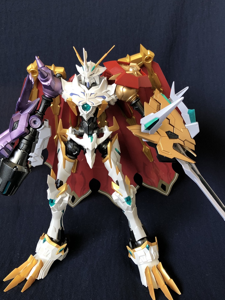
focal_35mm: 35
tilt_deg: -18.7
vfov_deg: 52.6
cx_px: 114
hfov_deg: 40.7
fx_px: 303
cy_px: 163
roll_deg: -3.5
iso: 40
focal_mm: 3.99
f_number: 1.8
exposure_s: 1/24
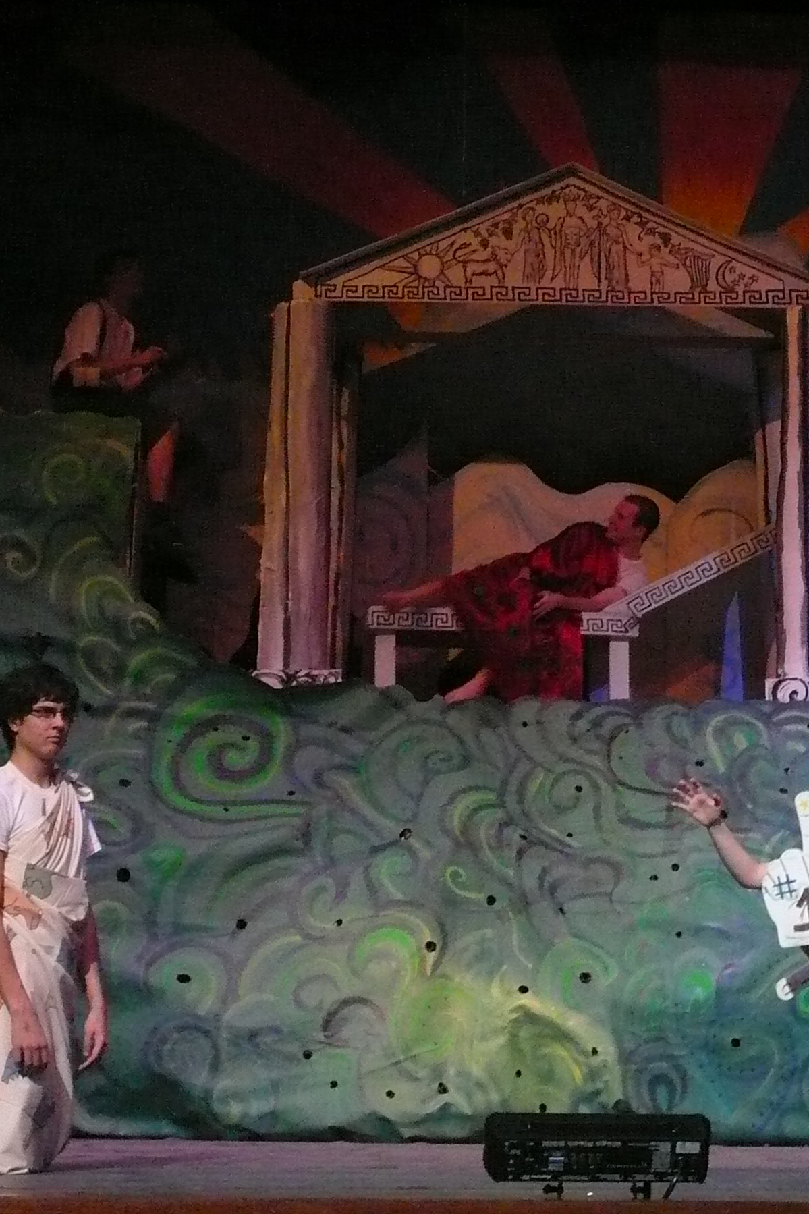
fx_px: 3472
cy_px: 543
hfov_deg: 13.3
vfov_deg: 19.8
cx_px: 474
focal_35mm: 103
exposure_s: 1/8
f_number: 4
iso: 400
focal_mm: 9.6
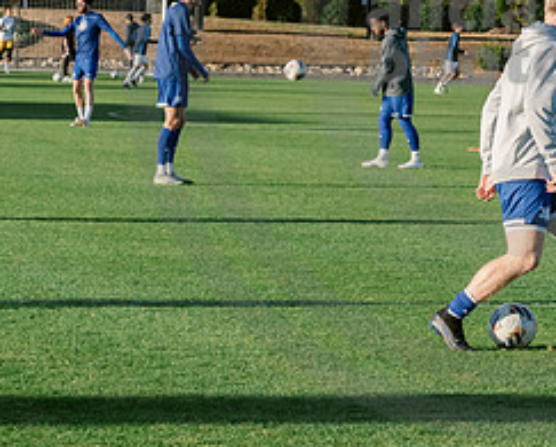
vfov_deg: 6.6
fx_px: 3872
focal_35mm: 235
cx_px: 526
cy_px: 33
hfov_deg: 8.2
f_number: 9
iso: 1250
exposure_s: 1/2000
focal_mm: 105
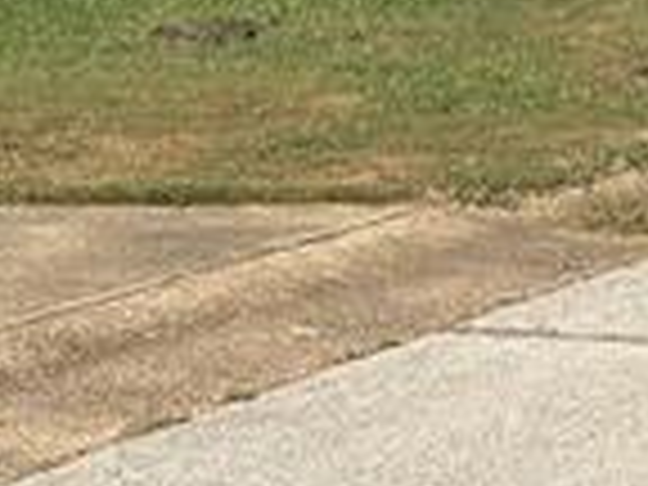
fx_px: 3463
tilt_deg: +2.2
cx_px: 522
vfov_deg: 7.8
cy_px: -396
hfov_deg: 10.7
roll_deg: -0.1
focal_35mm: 185
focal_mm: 5.96
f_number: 1.6
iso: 50
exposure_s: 1/3831
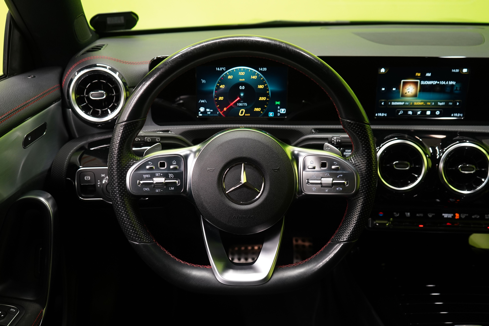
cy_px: 163
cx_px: 244
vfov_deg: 35.1
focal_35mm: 38
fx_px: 516
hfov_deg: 50.7
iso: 1250
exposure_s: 1/25
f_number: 5
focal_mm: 38
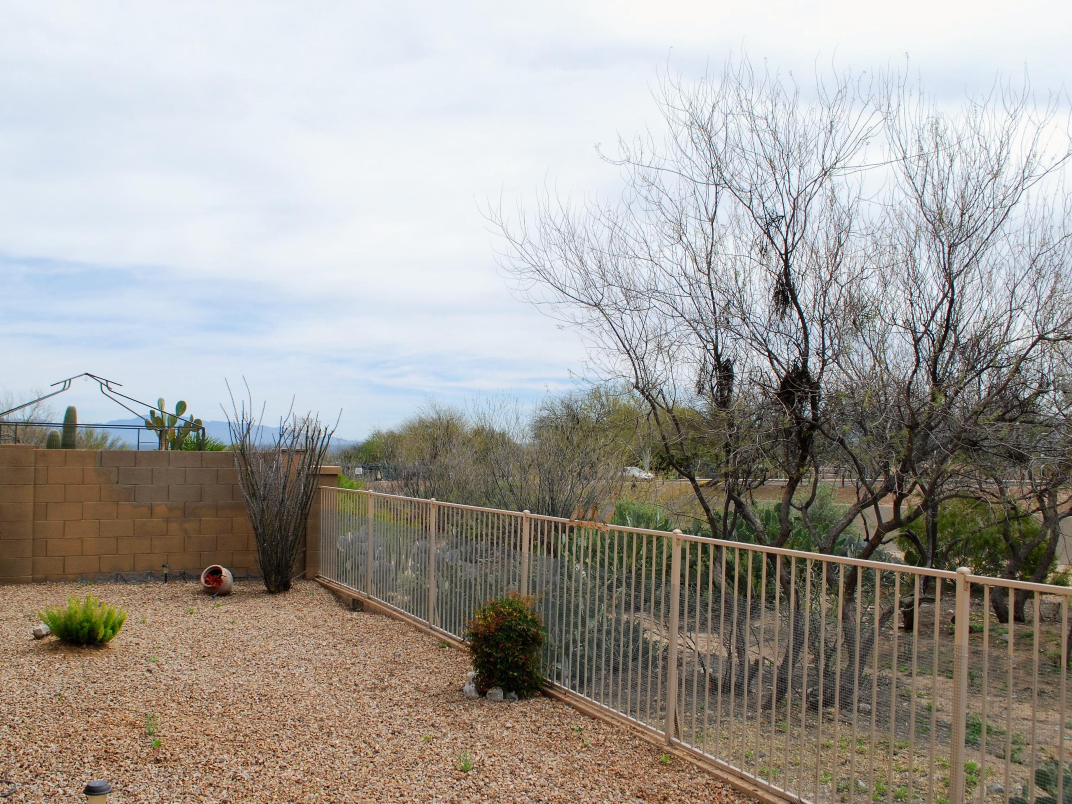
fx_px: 929
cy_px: 407
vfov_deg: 46.8
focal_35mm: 30
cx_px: 512
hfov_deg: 59.9
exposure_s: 1/250
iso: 100
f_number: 8
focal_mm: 18
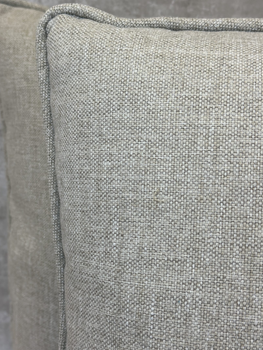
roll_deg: +0.2
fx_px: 577
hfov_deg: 25.6
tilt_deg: -17.4
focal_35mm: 57
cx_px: 118
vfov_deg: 33.8
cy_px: 168
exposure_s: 1/278
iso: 80
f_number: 1.78
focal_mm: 6.86
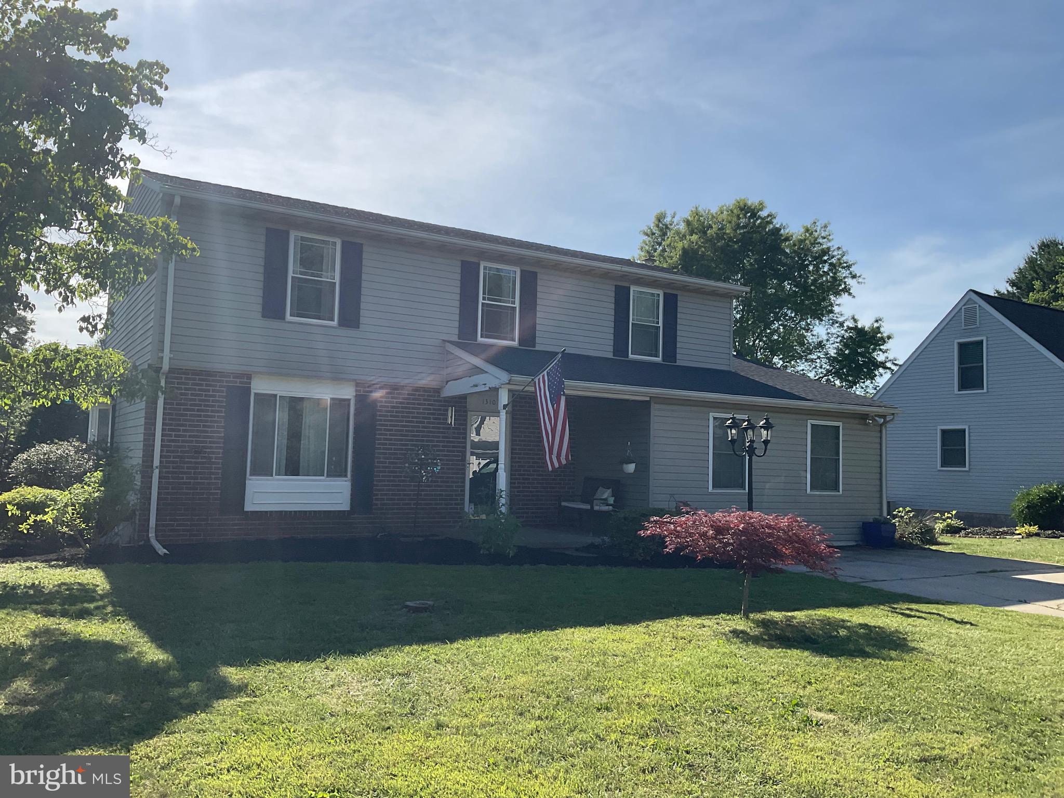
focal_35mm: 29
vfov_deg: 48.2
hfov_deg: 61.7
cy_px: 399
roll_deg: -1.3
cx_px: 532
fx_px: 891
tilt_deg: +4.4
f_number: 1.8
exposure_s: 1/2959
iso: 16
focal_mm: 3
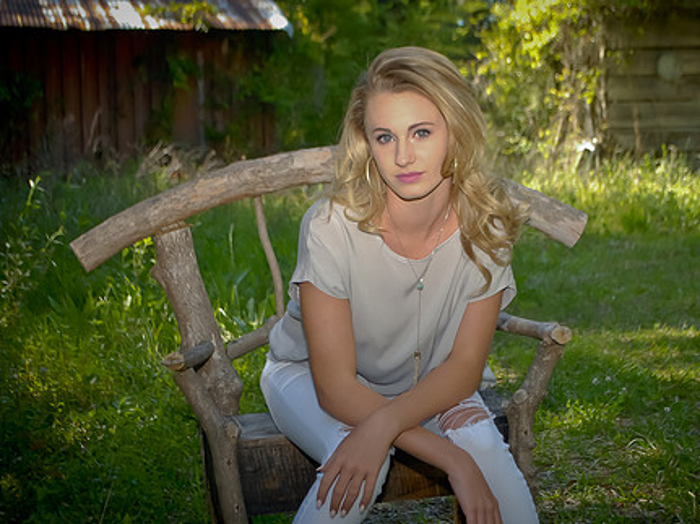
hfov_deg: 27.7
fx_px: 1415
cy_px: 276
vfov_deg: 21.0
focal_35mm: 70
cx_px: 421
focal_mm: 36
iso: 400
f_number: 5
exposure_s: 1/200
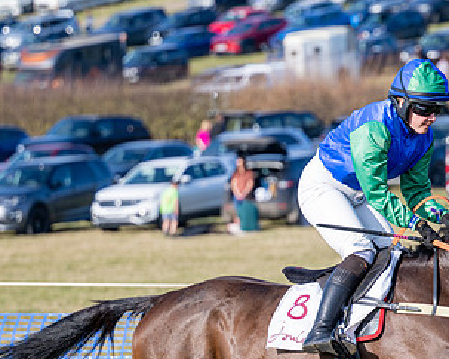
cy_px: 297
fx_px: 4821
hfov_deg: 5.3
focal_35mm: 363
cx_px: 337
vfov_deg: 4.3
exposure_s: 1/1250
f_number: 2.8
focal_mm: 115
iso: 100
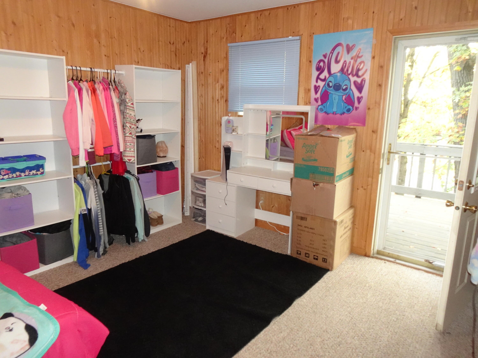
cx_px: 239
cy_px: 179
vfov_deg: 56.8
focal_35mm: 24
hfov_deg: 71.6
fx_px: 331
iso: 800
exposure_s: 1/30
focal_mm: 4.25
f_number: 3.5
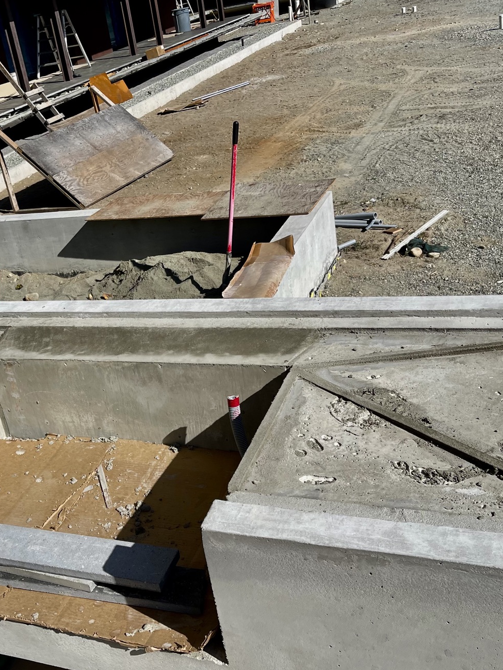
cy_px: 344
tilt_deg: -24.1
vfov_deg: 46.8
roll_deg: +11.9
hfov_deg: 35.4
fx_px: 775
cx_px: 150
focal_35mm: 40
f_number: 1.6
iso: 32
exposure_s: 1/5917
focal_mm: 5.1
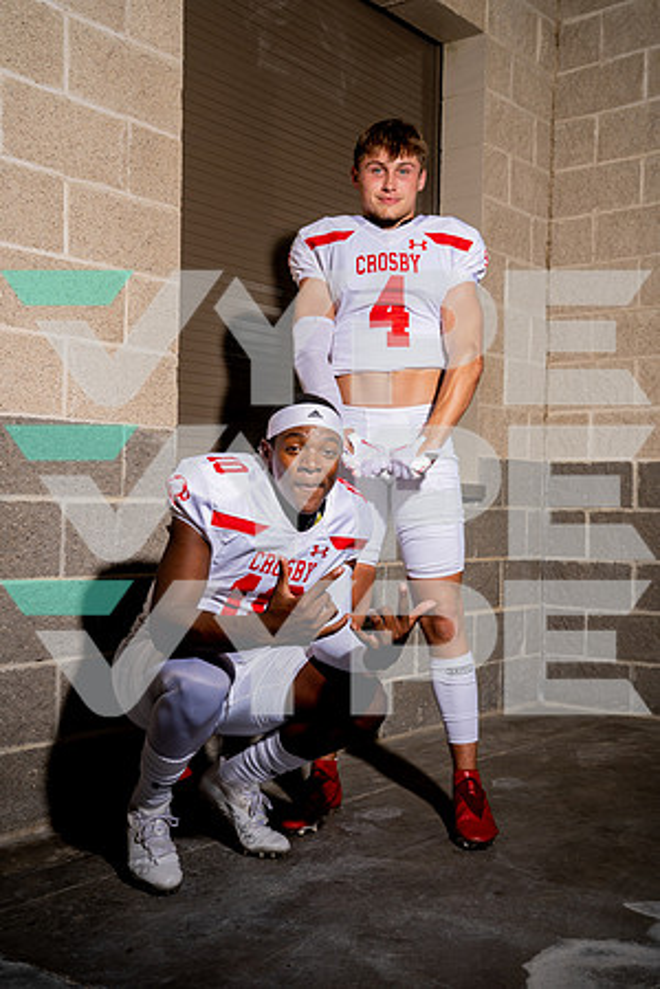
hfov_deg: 31.2
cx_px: 330
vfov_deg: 45.4
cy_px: 494
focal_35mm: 43
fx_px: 1182
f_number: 8
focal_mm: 43
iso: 100
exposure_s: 1/250
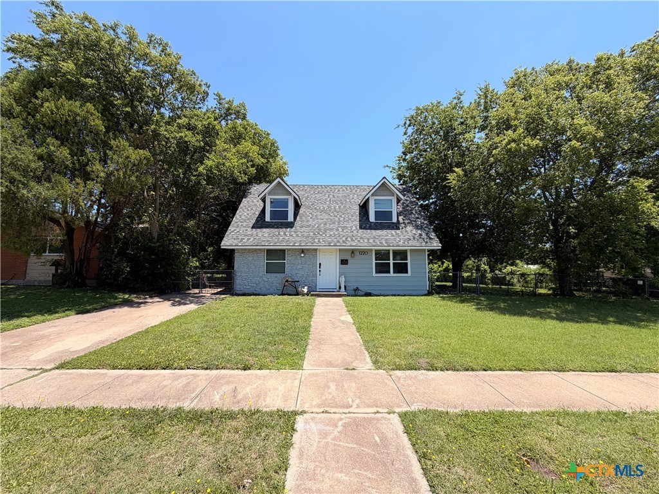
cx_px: 330
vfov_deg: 85.7
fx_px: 267
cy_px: 247
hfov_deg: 102.1
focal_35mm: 14
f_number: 2.2
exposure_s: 1/770
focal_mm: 2.22
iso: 25
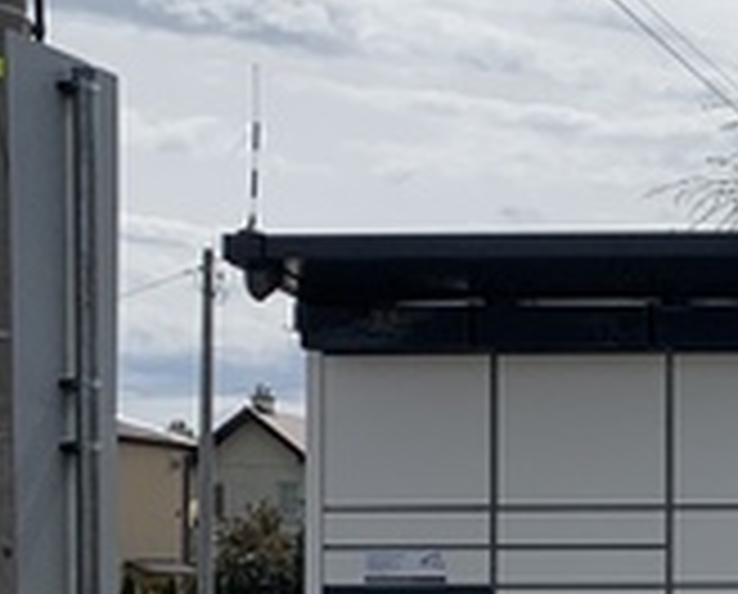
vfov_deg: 14.2
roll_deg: +0.7
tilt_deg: +2.0
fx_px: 2365
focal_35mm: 108
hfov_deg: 15.2
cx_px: 1359
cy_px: 551
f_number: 1.8
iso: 25
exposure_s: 1/6061
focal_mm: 4.25
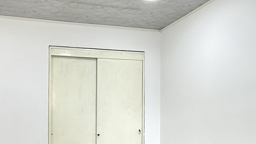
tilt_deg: +1.0
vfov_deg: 26.9
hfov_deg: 45.6
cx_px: 84
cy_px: 95
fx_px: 299
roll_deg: -0.5
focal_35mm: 44
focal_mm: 2.22
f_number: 2.2
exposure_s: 1/120
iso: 100
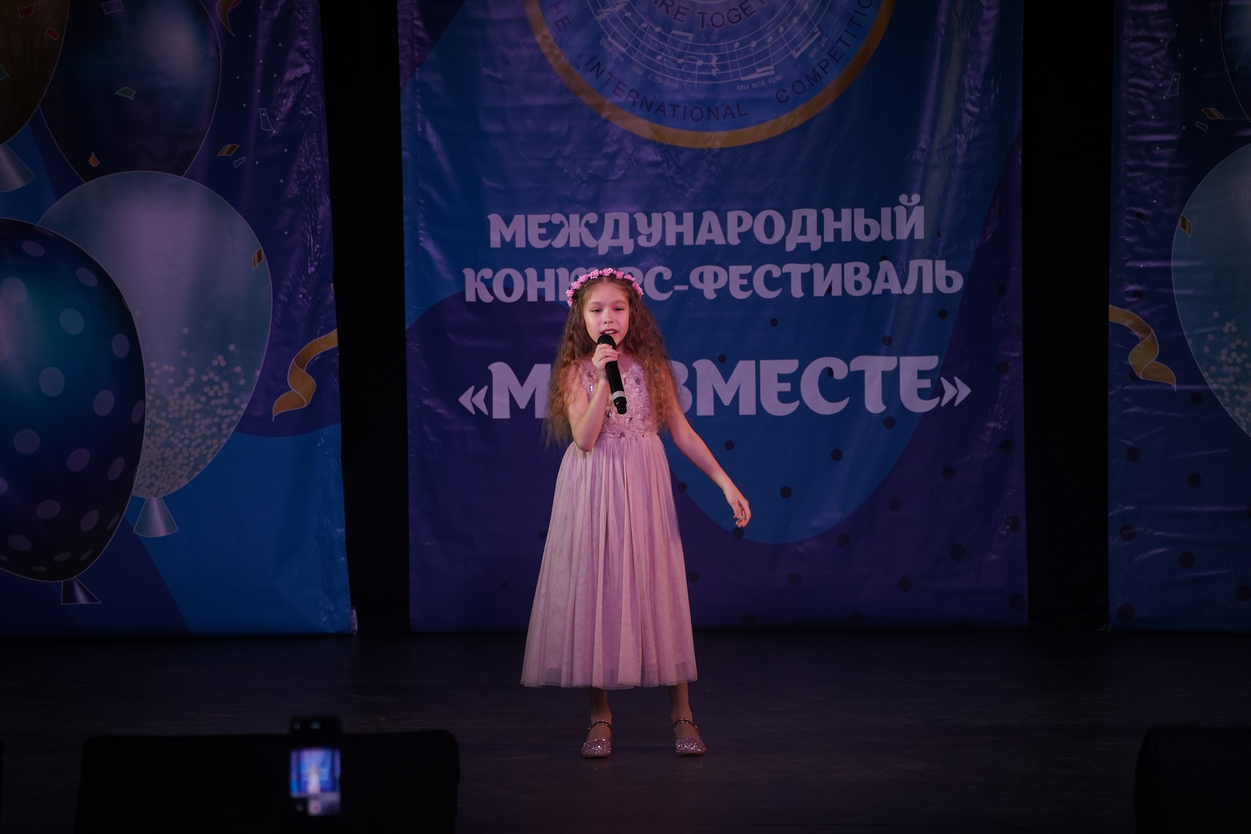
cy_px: 417
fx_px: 5178
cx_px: 626
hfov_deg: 13.8
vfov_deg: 9.2
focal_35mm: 149
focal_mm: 149
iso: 1600
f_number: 5.6
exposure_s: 1/320
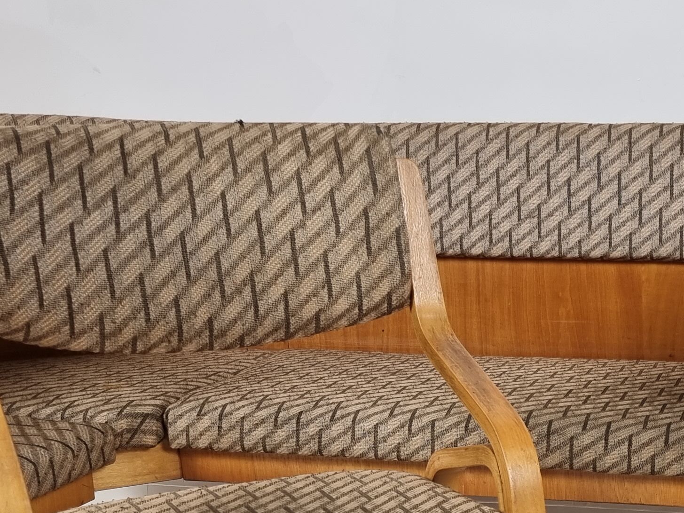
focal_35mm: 66
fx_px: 1304
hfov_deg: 28.0
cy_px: 568
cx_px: 647
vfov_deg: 21.1
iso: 64
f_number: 1.8
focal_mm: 6.7
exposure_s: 1/100
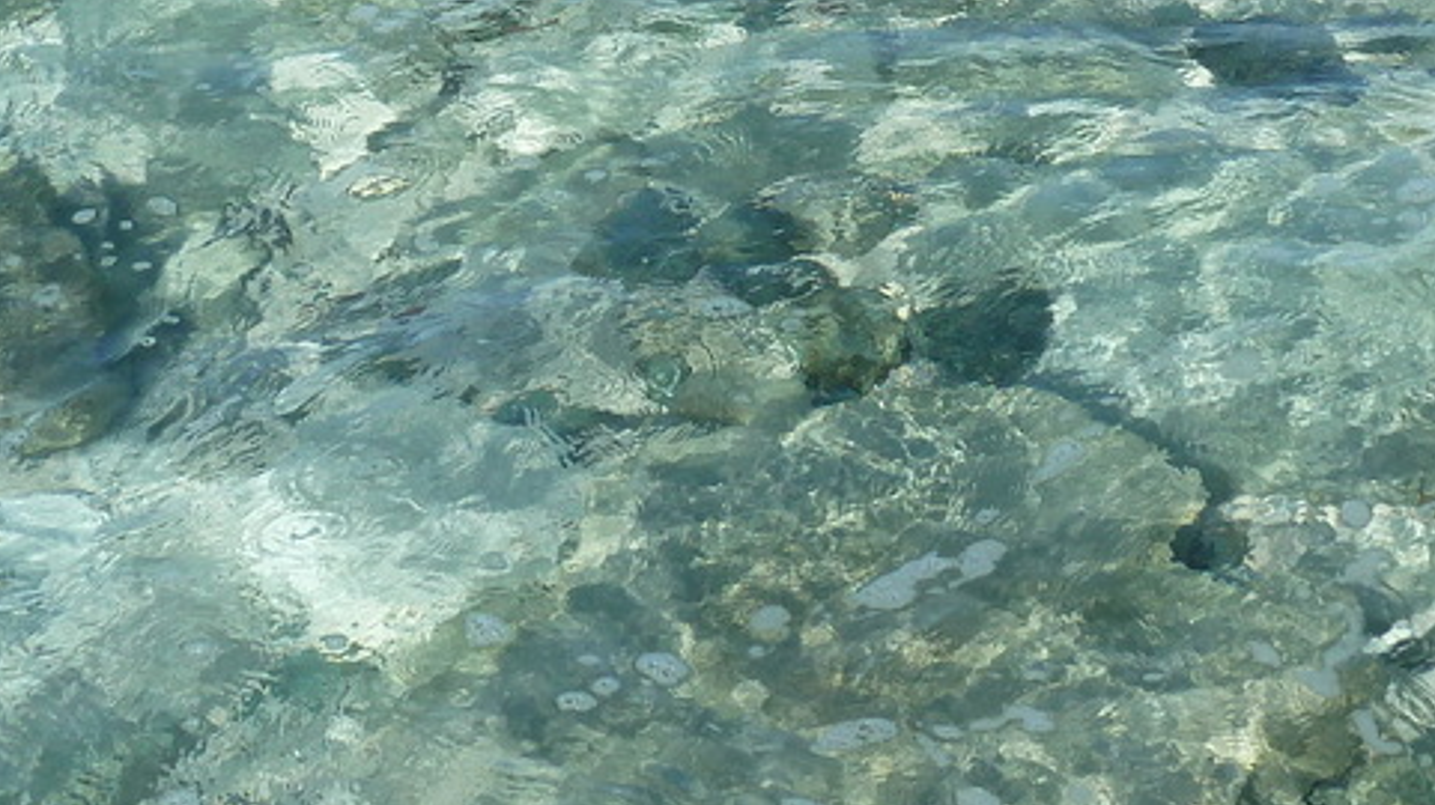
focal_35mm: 68
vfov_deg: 16.7
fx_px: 2586
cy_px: -253
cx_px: 916
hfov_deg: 30.9
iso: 80
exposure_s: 1/400
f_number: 4
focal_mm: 4.1
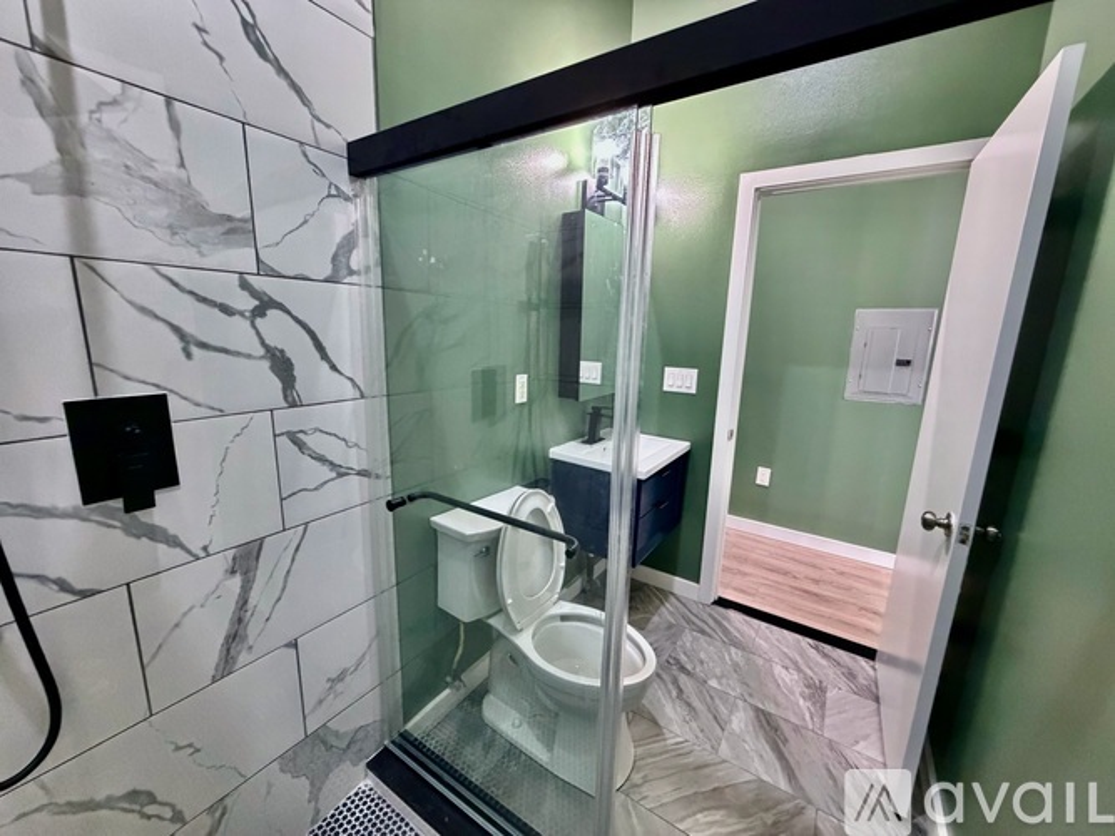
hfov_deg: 102.1
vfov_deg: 85.7
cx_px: 558
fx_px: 451
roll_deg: -0.8
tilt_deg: -11.5
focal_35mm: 14
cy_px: 418
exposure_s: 1/60
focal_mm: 2.22
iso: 800
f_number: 2.2
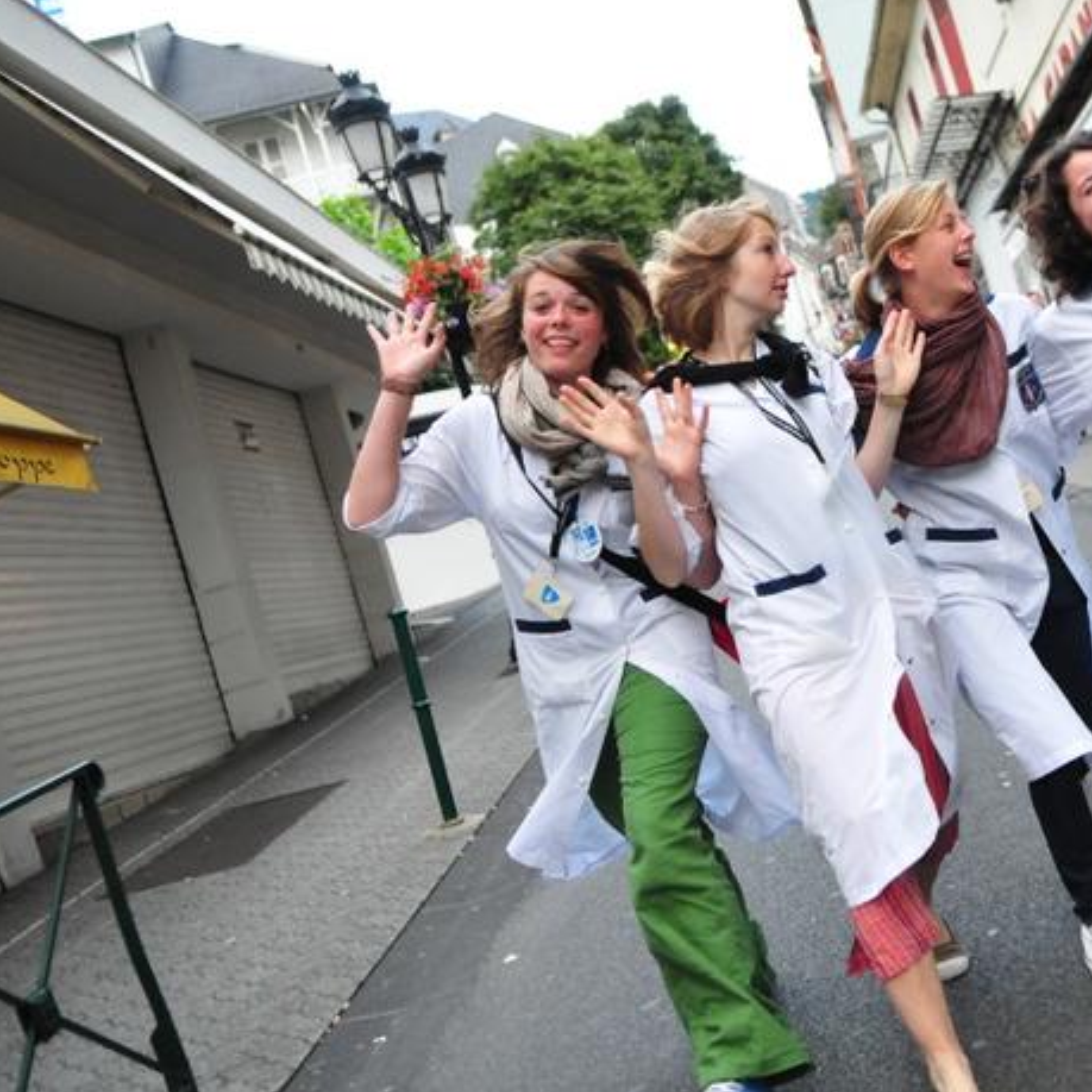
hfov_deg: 36.9
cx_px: 821
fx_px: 1593
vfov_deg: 37.8
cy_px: 541
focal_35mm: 45
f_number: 2.8
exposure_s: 1/320
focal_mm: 23
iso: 1250
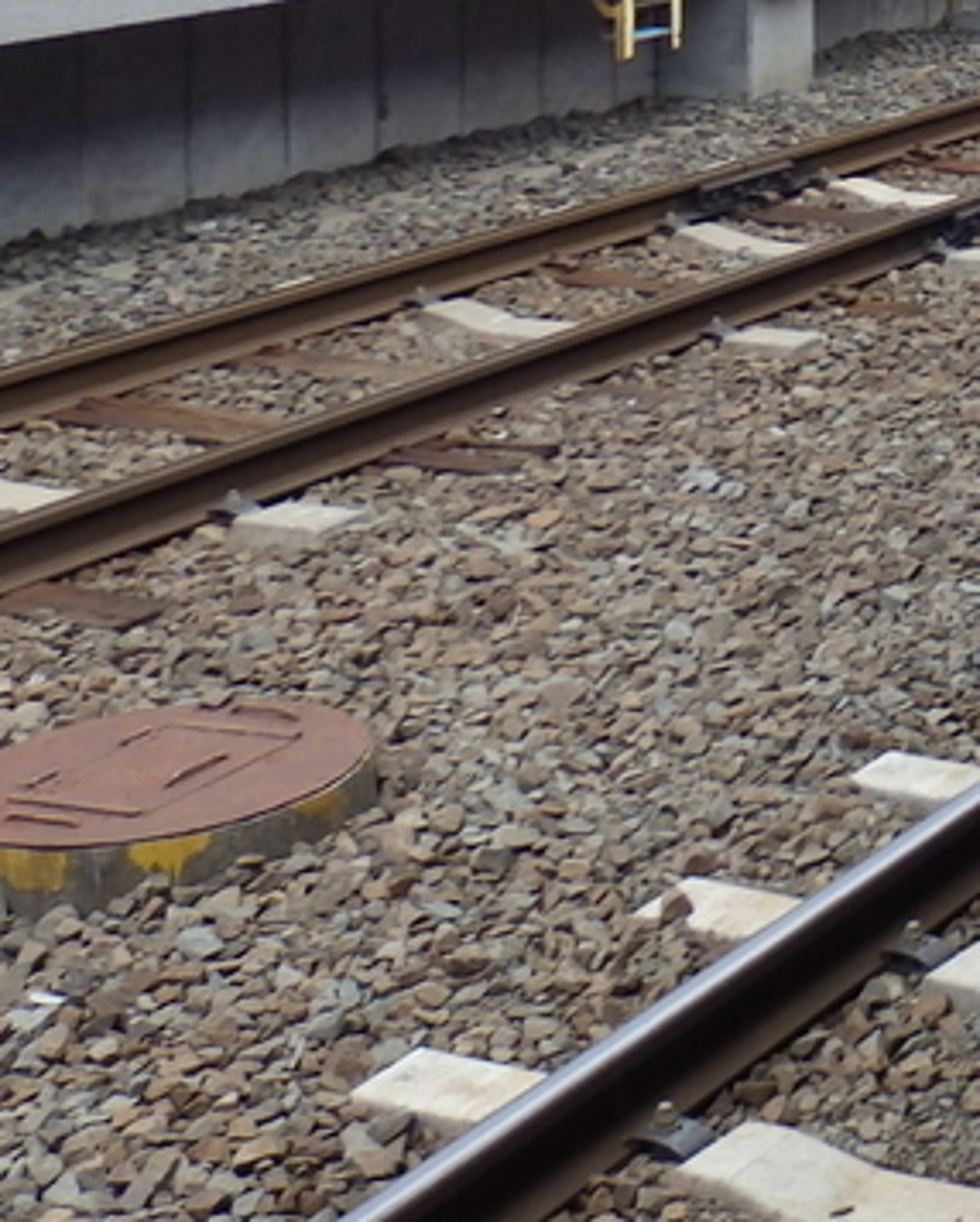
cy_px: -188
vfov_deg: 21.8
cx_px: 1610
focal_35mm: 82
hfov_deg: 16.5
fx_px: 2970
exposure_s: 1/400
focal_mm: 4.5
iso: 100
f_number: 3
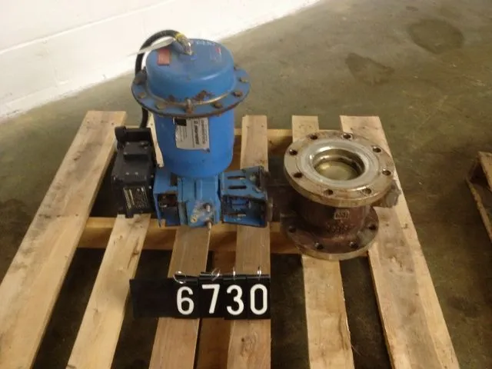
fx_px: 497
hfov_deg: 52.6
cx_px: 246
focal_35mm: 35
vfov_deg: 40.7
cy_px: 184
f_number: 2.4
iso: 200
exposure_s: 1/20
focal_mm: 4.28
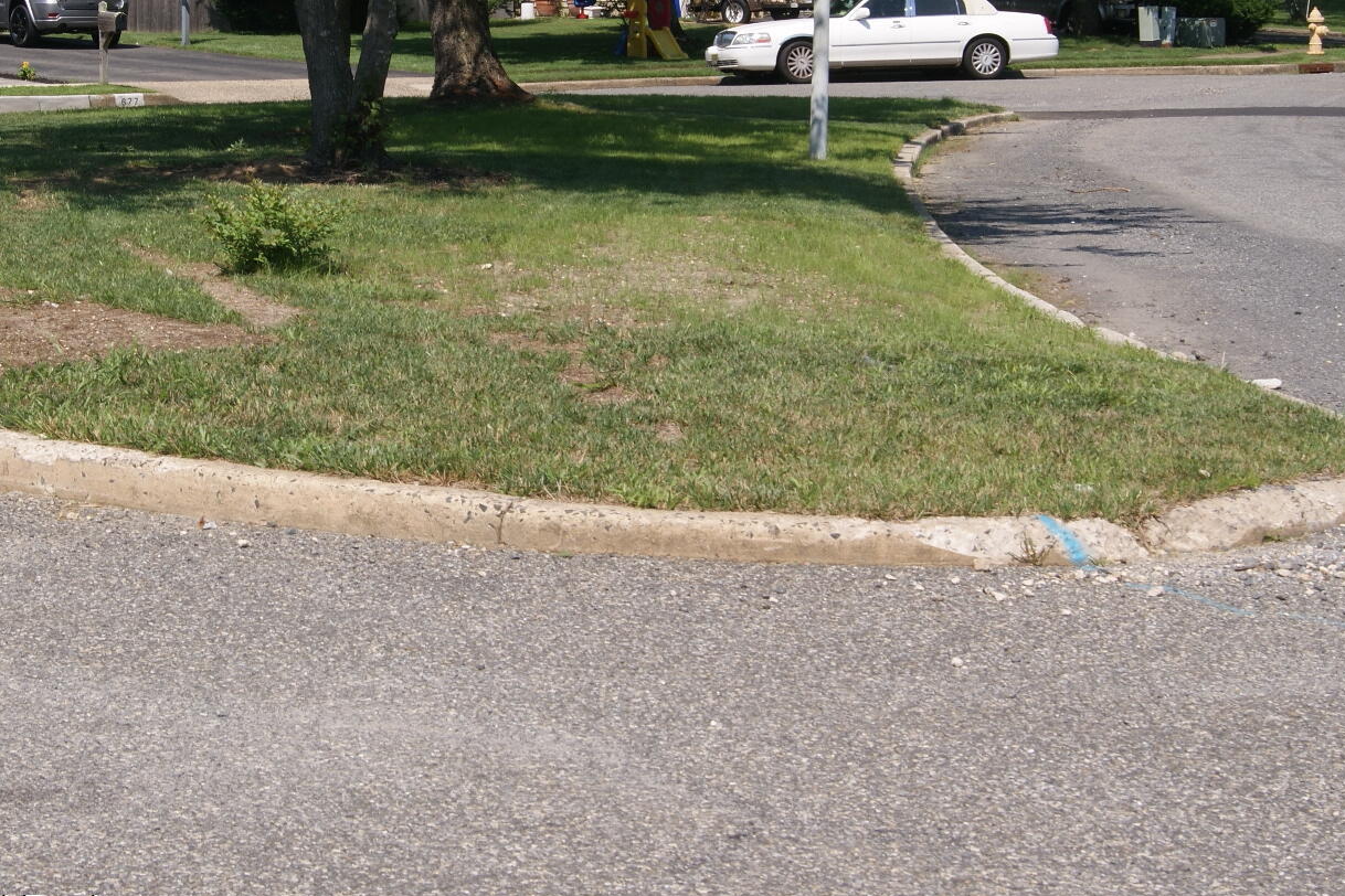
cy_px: 256
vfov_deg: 16.4
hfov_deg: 24.4
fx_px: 3093
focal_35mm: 83
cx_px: 476
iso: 100
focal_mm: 35
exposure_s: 1/125
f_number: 13
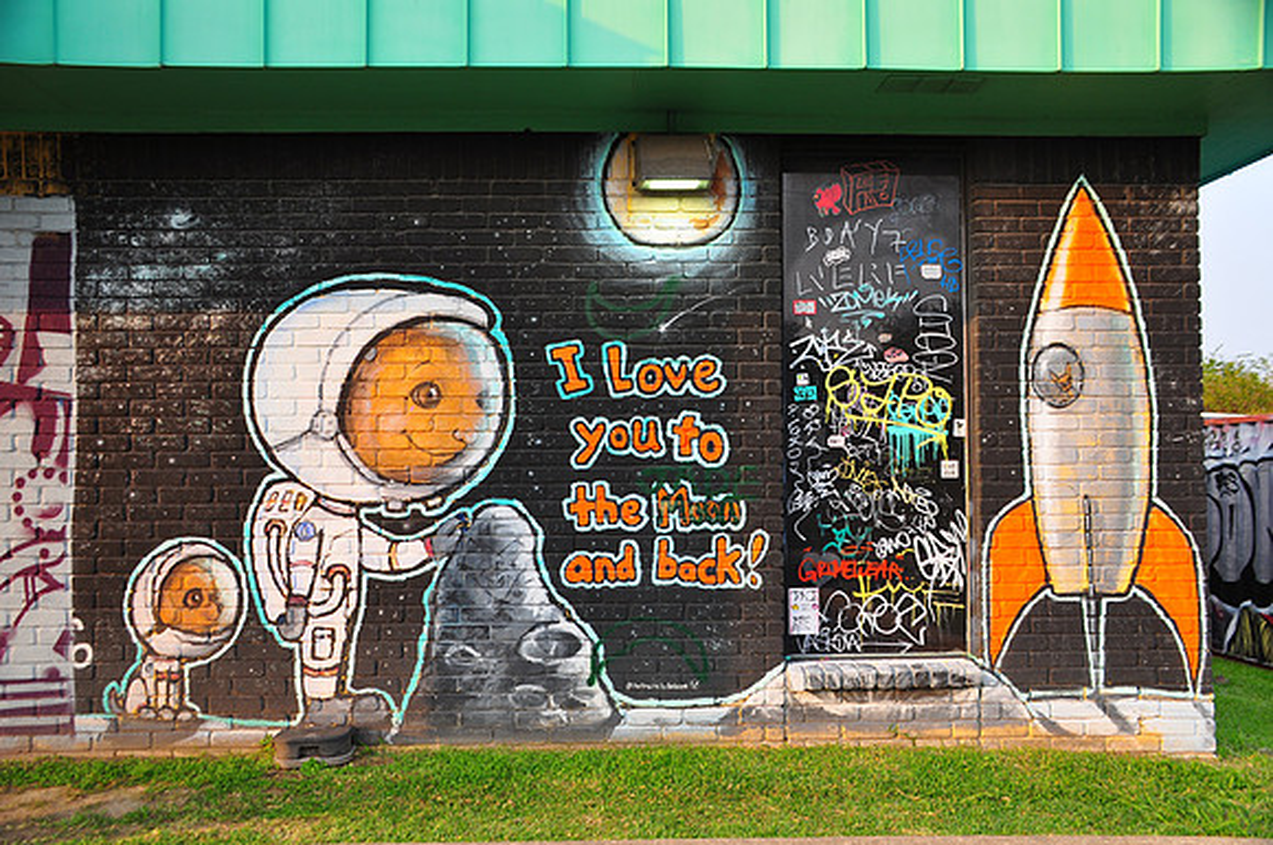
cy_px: 422
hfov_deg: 57.3
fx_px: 1165
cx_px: 636
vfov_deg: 39.9
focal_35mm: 33
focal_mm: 22
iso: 200
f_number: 5
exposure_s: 1/160
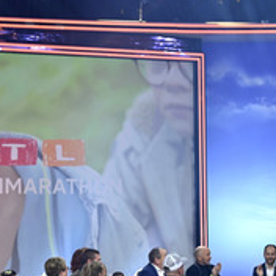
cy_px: 180
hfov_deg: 12.1
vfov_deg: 12.1
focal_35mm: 144
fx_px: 1299
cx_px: 217
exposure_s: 1/320
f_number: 4
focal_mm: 66
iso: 1250
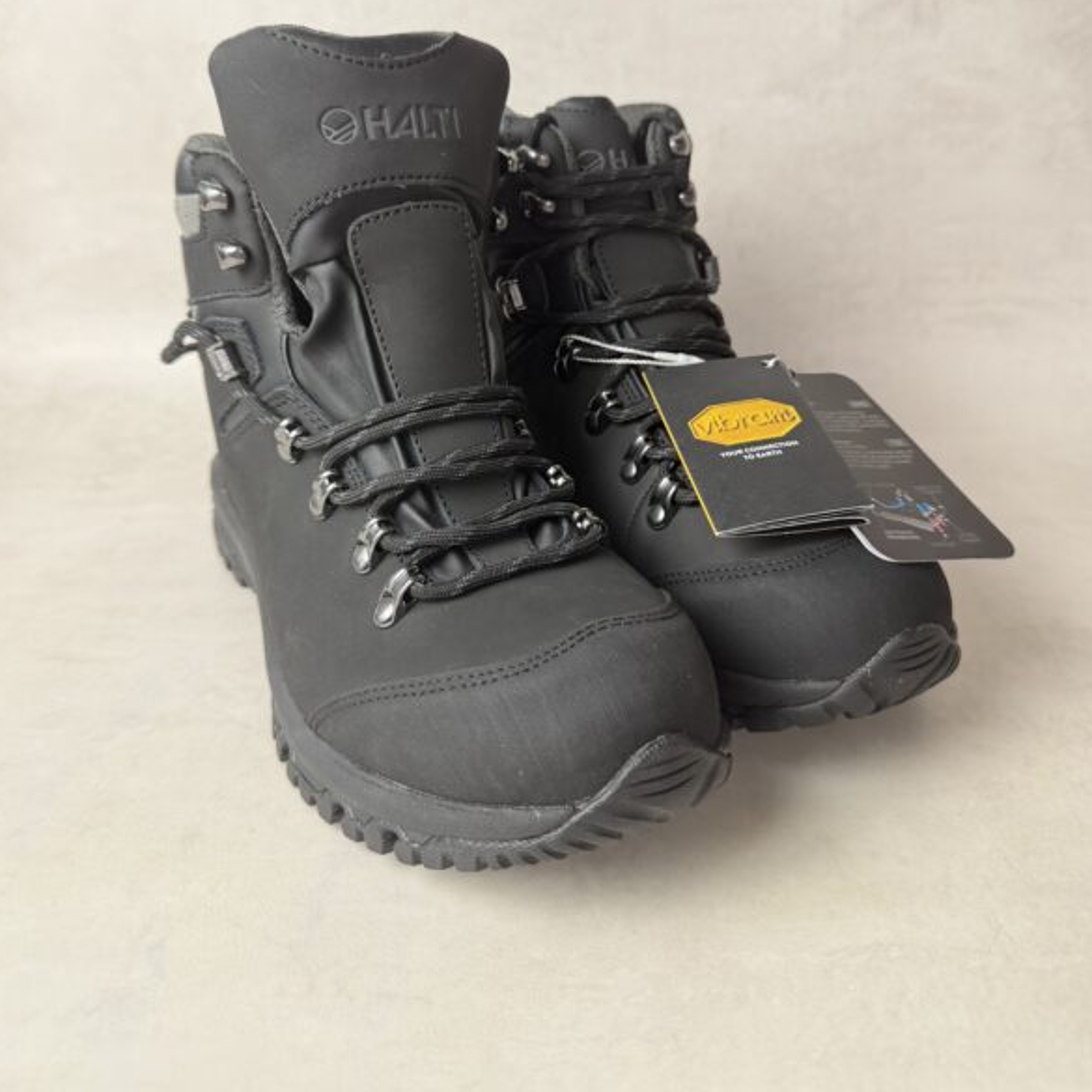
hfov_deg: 55.6
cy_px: 407
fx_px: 1035
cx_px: 551
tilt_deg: -21.3
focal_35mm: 29
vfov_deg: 55.0
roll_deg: -0.3
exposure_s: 1/100
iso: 250
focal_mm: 6.76
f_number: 1.78
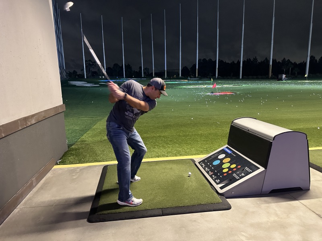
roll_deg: +1.4
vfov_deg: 56.8
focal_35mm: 24
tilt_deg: -10.6
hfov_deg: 71.6
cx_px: 161
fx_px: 223
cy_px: 120
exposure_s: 1/30
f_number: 1.78
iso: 1000
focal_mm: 6.86
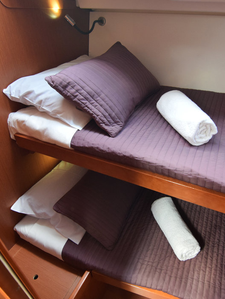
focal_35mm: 25
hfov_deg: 55.2
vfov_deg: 69.9
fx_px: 214
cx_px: 129
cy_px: 148
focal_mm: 11
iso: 1600
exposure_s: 1/80
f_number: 4.5
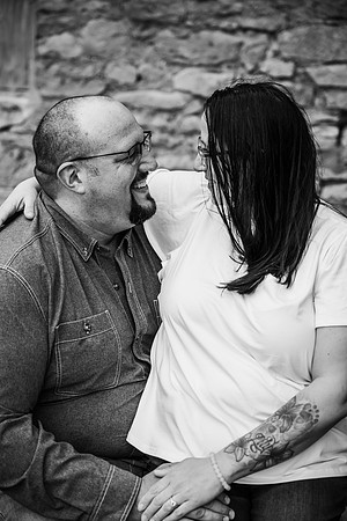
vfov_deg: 31.0
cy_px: 260
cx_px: 174
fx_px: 940
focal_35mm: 65
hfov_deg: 20.9
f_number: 3.5
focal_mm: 65
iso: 320
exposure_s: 1/400
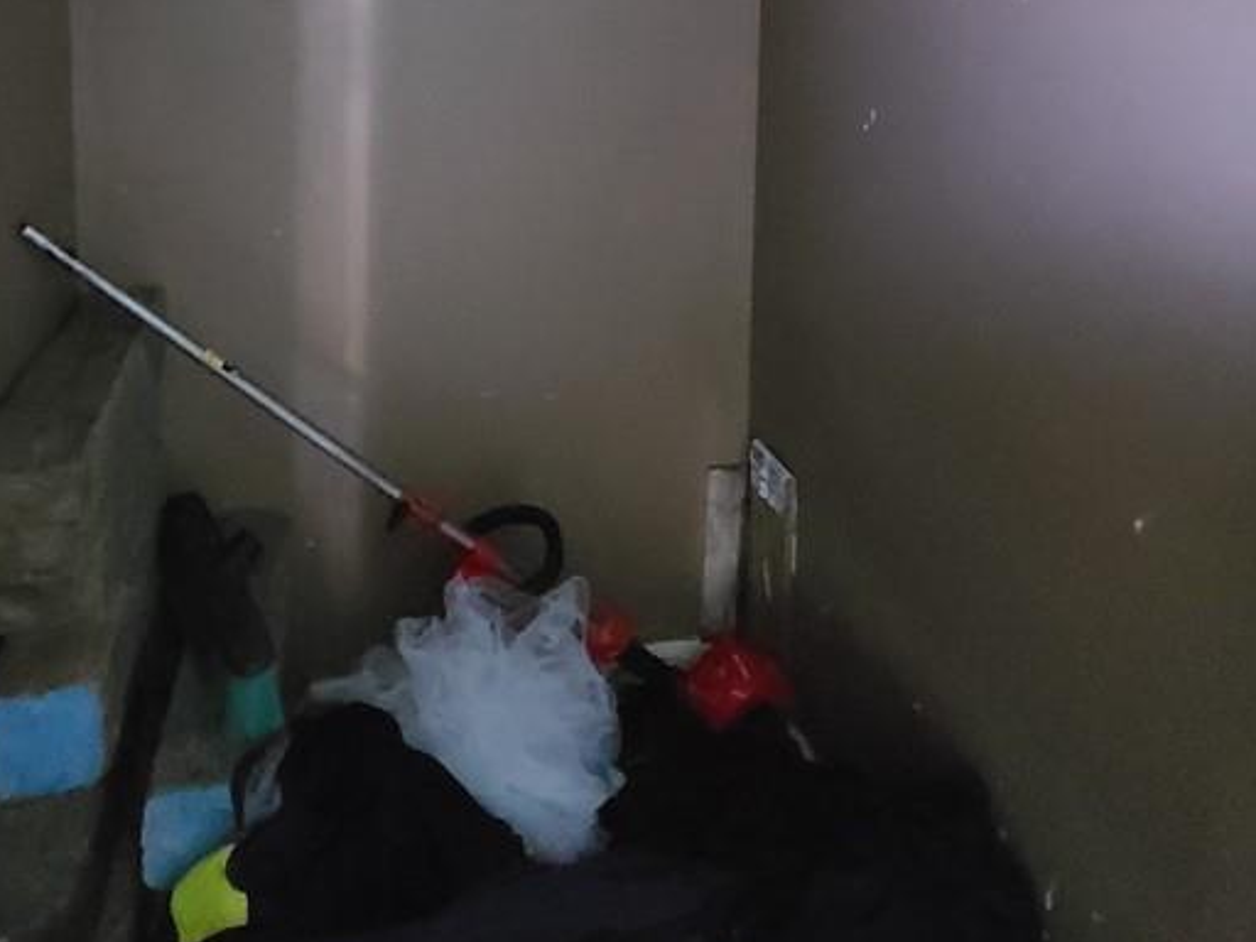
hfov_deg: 67.1
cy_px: 27
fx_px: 943
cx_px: 559
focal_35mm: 26
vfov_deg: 45.8
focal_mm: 2.2
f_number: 2.2
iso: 2500
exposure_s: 1/20
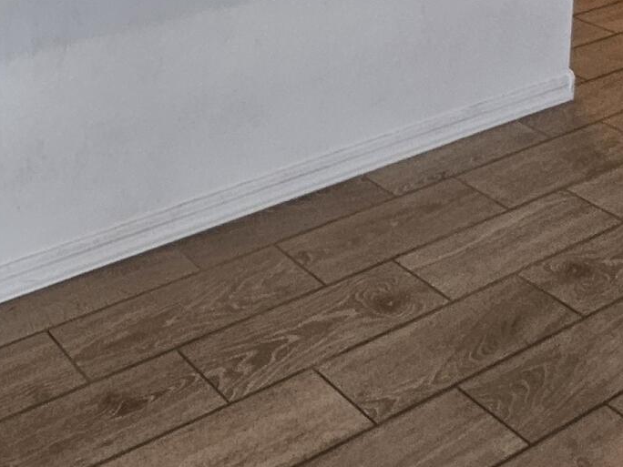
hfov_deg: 30.8
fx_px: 1026
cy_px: -337
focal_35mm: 57
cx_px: -27
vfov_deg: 19.9
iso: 64
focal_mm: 1.7
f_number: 2.2
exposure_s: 1/60
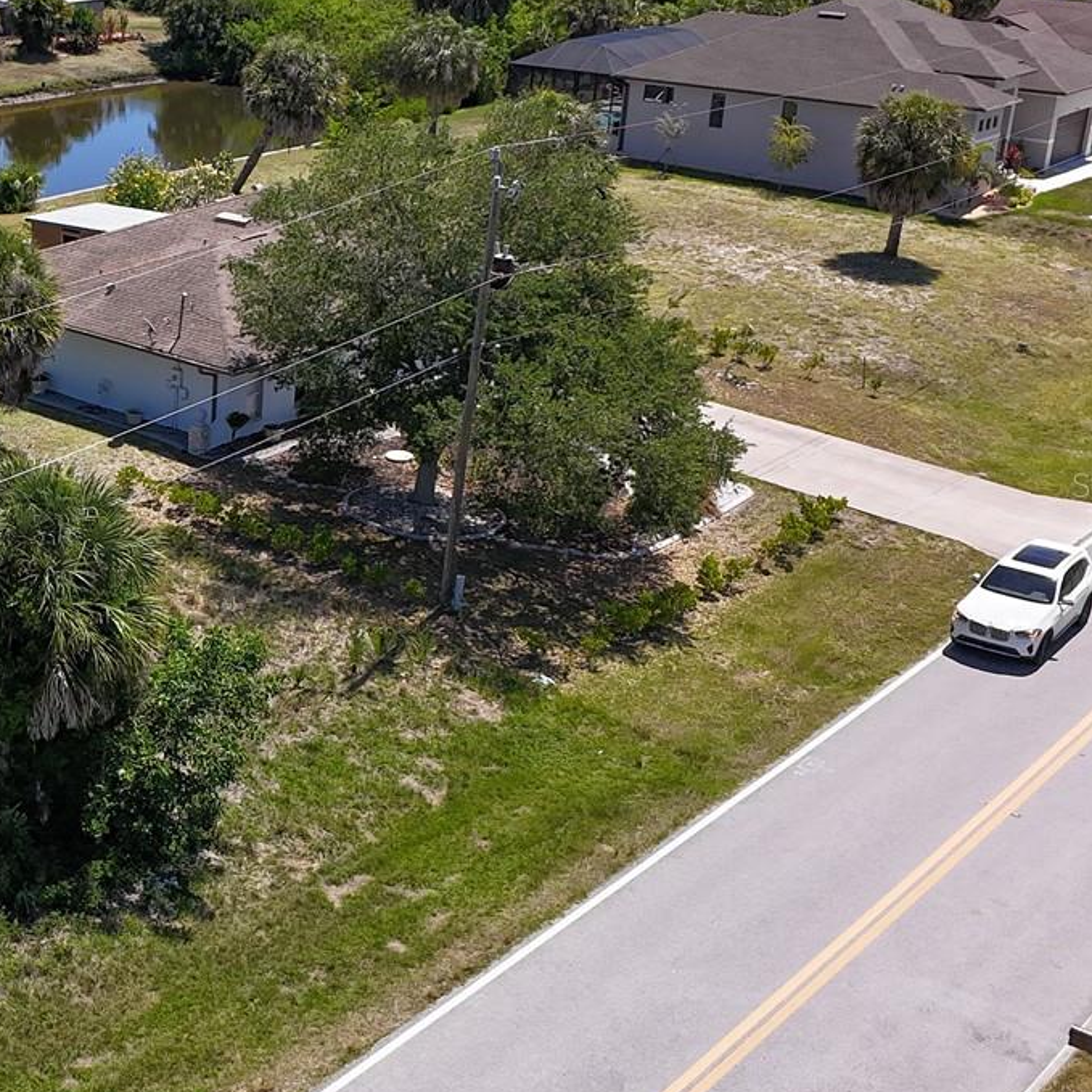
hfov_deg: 30.9
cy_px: 484
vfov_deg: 34.0
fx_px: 1785
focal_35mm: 50
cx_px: -63
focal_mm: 4.55
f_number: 2.8
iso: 130
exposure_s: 1/1000
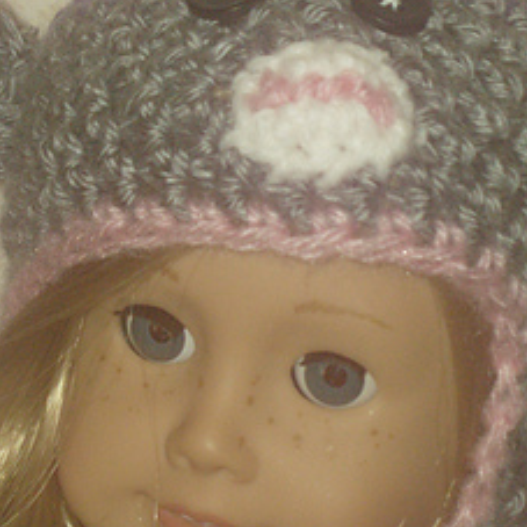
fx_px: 3669
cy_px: 188
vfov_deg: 8.2
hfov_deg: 8.2
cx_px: 344
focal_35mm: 213
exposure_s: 1/125
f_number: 4.8
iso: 200
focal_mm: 18
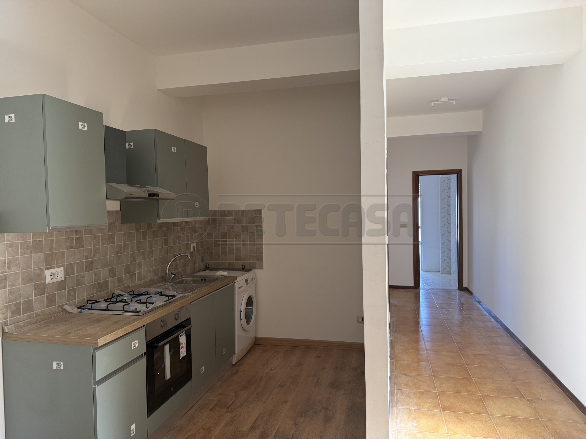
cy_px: 220
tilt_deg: -1.4
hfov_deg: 71.6
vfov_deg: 56.8
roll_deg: +1.0
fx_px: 406
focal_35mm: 24
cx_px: 293
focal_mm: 6.76
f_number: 1.78
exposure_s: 1/121
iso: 160
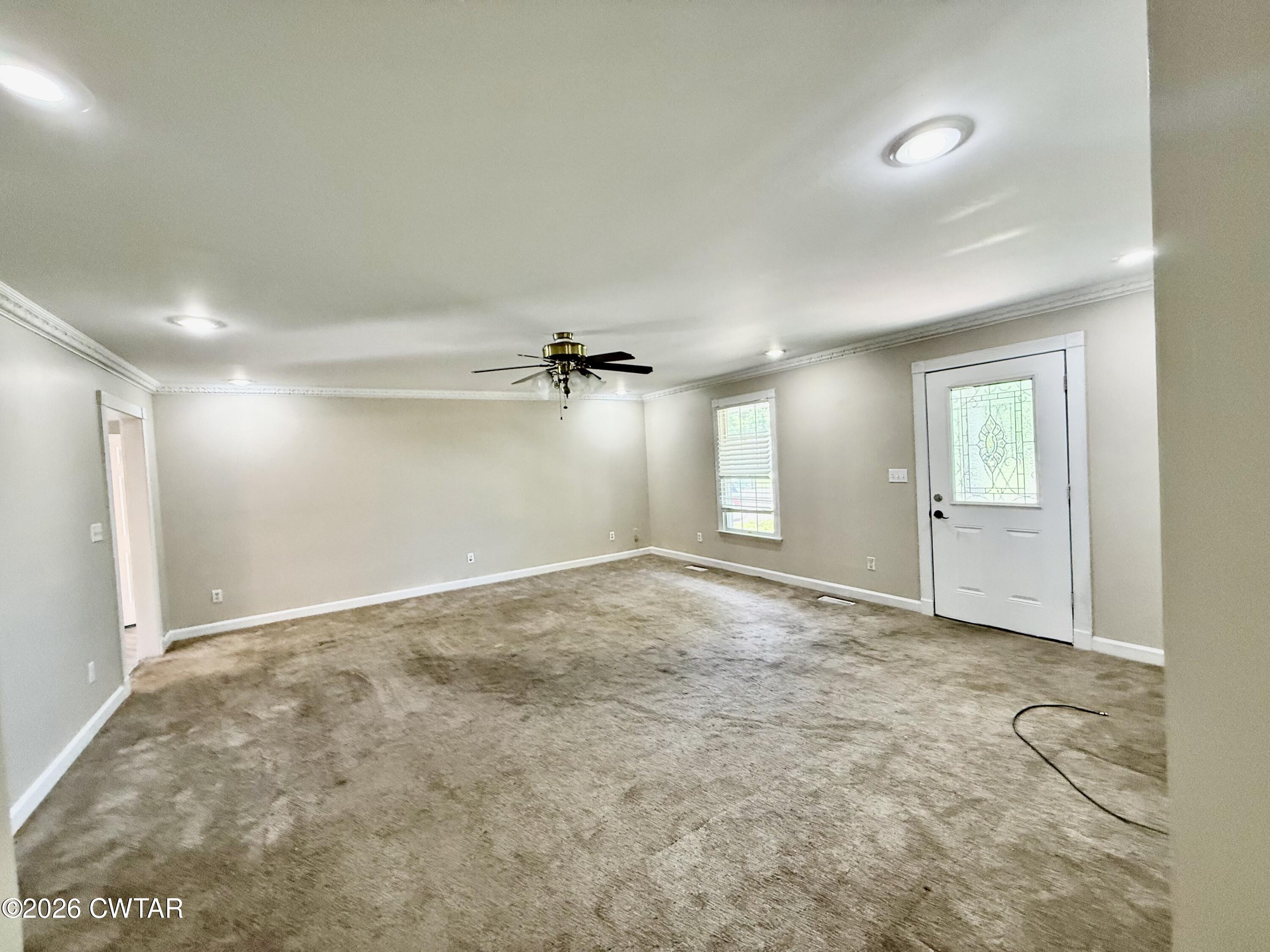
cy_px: 476
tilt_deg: -2.1
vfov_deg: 85.7
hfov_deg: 102.1
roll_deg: +4.3
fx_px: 514
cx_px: 635
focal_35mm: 14
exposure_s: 1/120
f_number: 2.2
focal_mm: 2.22
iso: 500
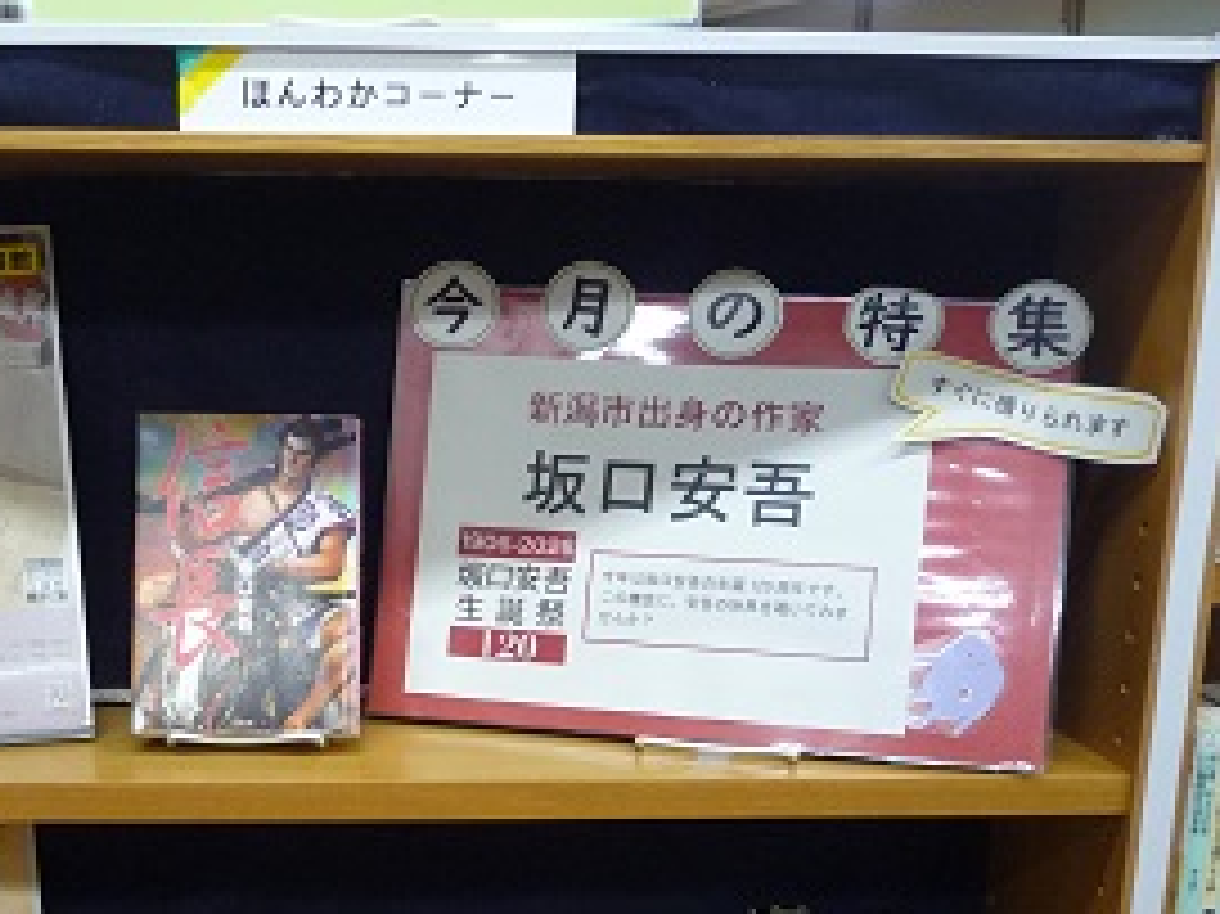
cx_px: 338
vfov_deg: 29.5
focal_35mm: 48
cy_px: 738
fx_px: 1691
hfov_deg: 38.8
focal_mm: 4.4
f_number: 2.8
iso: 250
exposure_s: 1/30
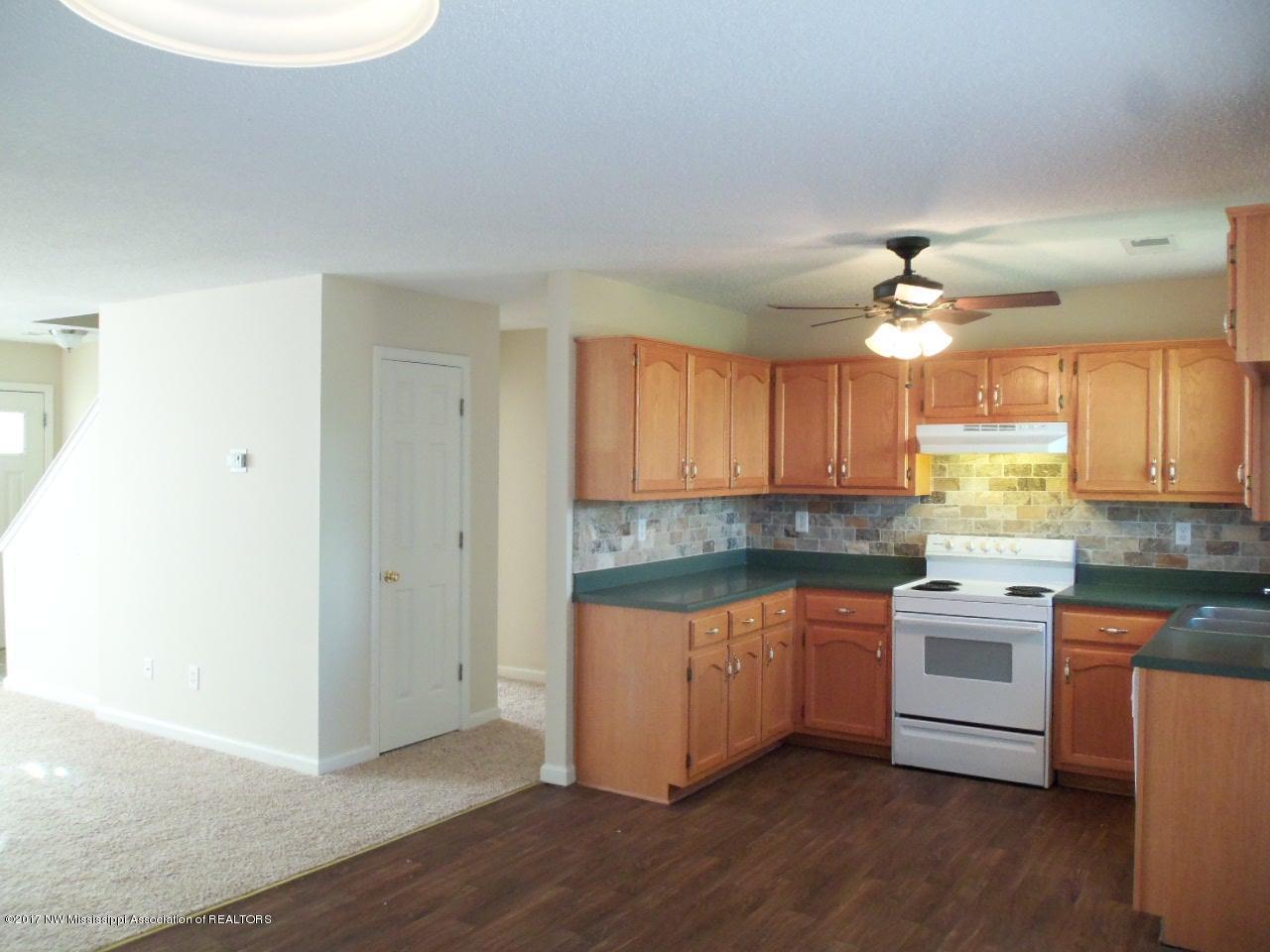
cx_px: 635
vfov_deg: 48.2
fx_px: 1064
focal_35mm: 29
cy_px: 476
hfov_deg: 61.7
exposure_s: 1/30
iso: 200
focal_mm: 5.2
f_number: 3.4
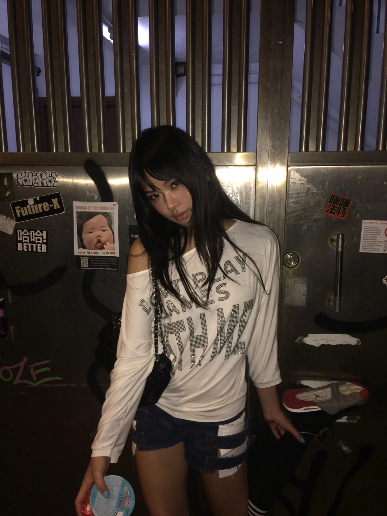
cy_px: 258
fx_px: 432
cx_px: 194
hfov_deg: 48.2
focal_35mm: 29
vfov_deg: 61.7
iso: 64
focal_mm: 4.15
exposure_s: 1/16
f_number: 2.2
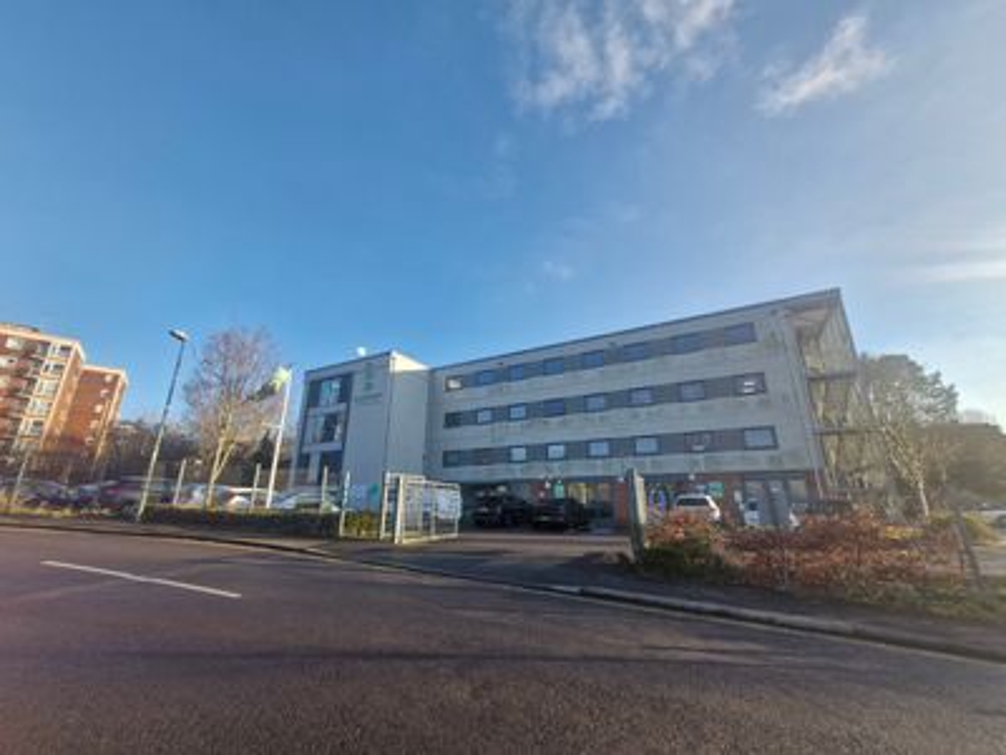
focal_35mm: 13
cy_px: 378
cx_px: 503
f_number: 2.2
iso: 50
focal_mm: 1.74
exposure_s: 1/662
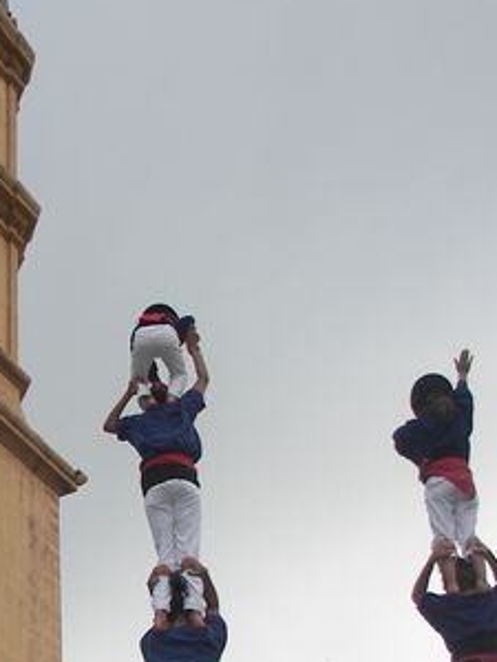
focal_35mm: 72
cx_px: 77
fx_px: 1378
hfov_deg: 20.1
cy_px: 543
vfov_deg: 26.5
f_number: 2.8
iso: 50
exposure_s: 1/125
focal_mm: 6
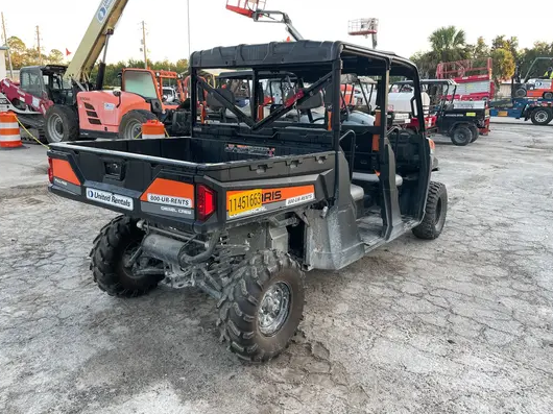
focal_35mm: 27
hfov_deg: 65.3
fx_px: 431
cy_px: 200
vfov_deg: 51.3
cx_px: 271
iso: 80
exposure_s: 1/121
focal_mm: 4.2
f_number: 1.6
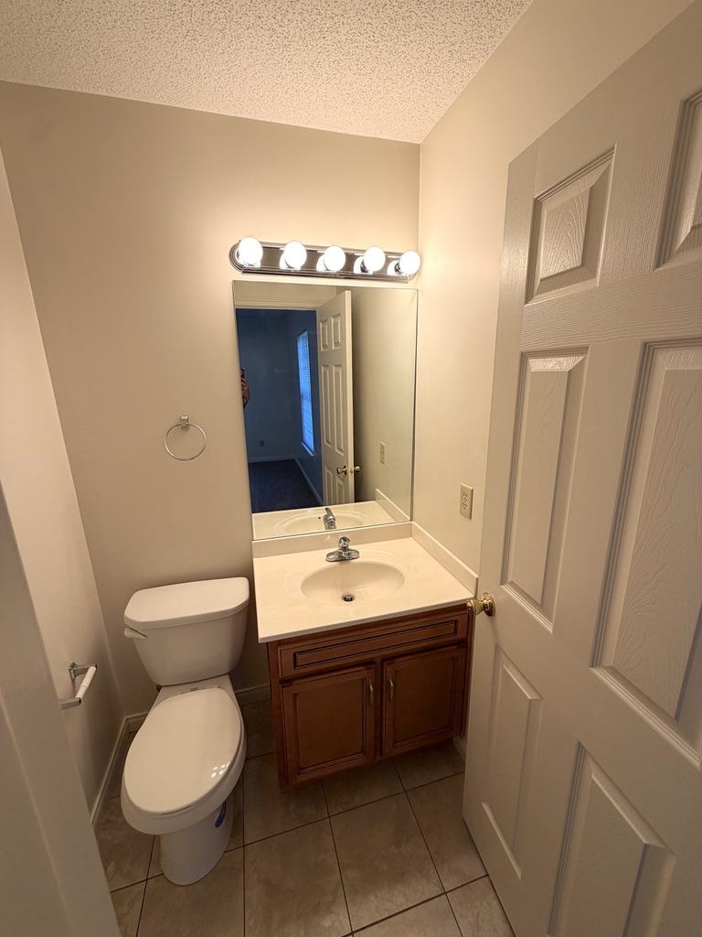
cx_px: 351
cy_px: 468
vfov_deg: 102.1
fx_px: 379
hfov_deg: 85.7
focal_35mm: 14
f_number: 2.2
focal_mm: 2.22
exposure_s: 1/120
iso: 64
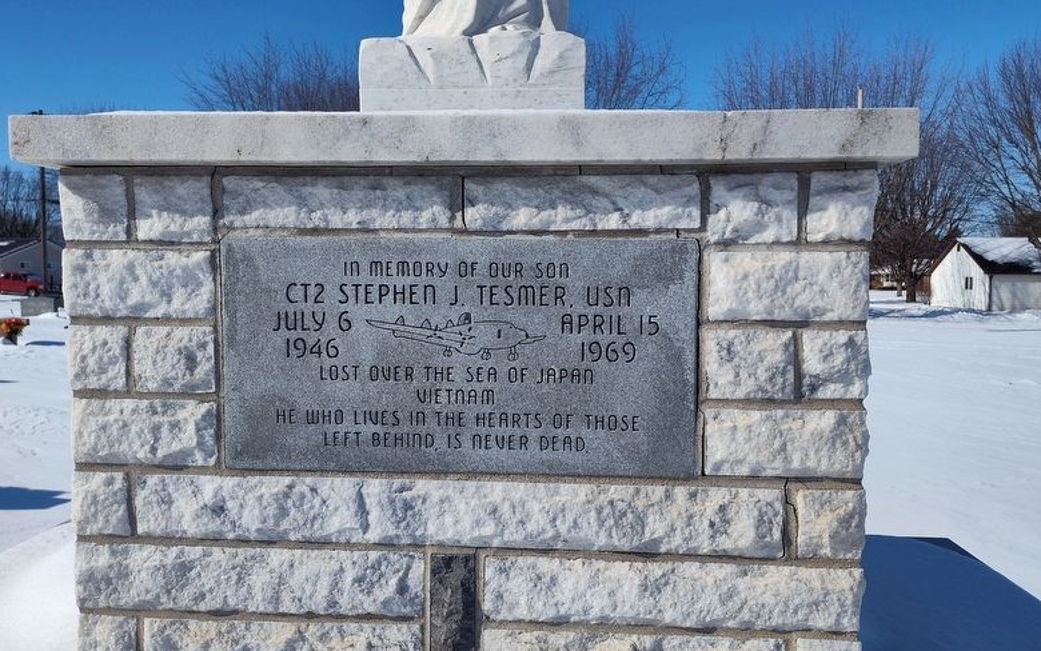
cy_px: 324
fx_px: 709
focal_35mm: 25
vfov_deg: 49.3
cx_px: 522
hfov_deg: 72.5
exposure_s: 1/3300
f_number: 1.8
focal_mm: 5.56
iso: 100
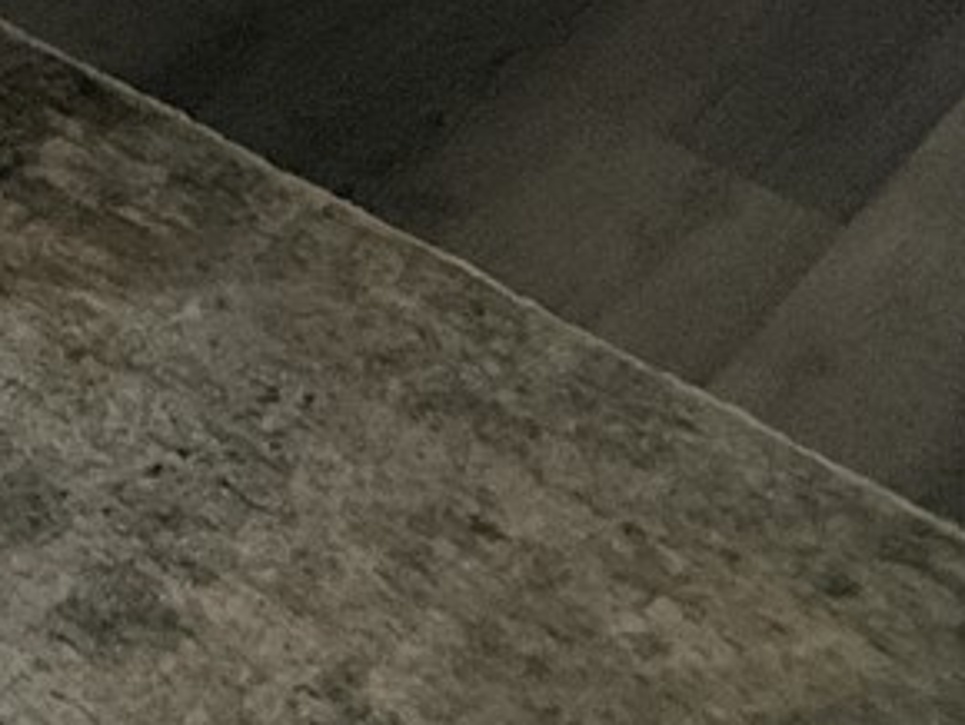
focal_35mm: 160
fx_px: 4464
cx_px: -1208
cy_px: -1207
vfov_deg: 8.3
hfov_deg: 10.8
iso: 250
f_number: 1.8
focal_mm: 3
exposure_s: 1/40
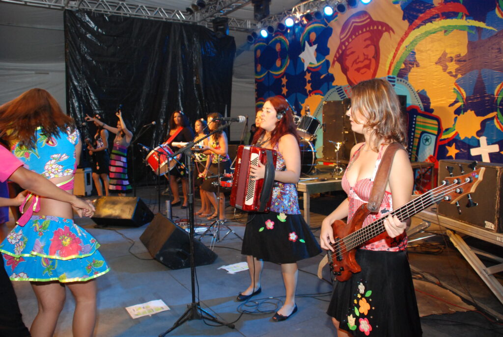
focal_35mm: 30
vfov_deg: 43.8
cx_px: 252
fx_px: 420
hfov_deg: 61.8
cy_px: 168
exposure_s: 1/60
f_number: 4
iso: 1000
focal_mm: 20
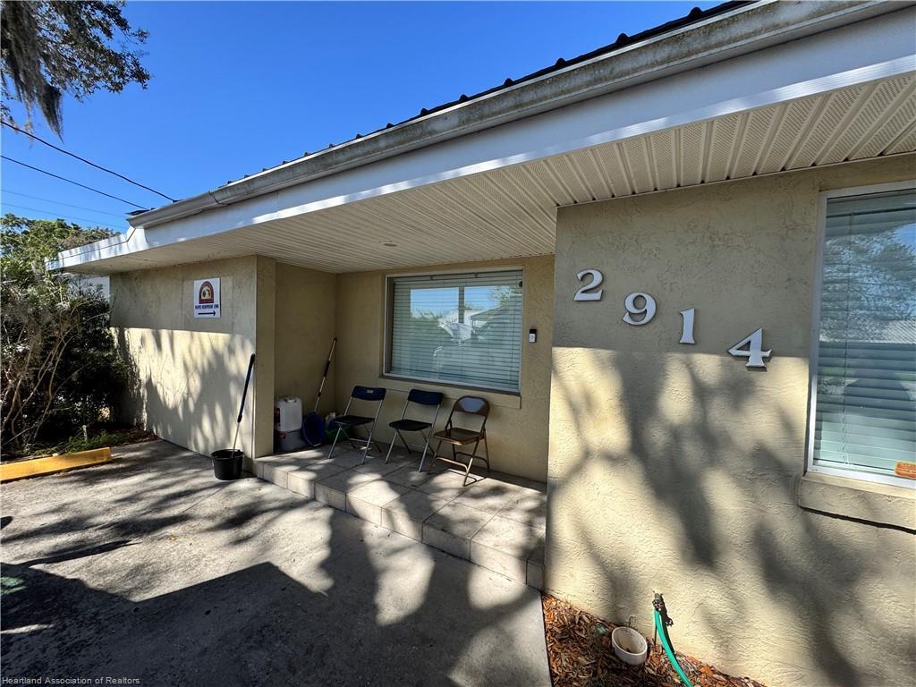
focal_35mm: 14
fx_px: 370
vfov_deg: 85.7
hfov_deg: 102.1
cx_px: 458
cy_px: 344
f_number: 2.2
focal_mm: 2.22
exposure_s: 1/681
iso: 40
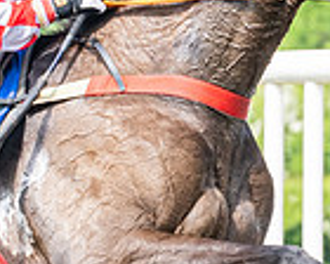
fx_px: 8849
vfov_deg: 1.7
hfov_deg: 2.1
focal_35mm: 906
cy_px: 407
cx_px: 52
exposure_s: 1/800
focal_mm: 110
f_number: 5
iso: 400
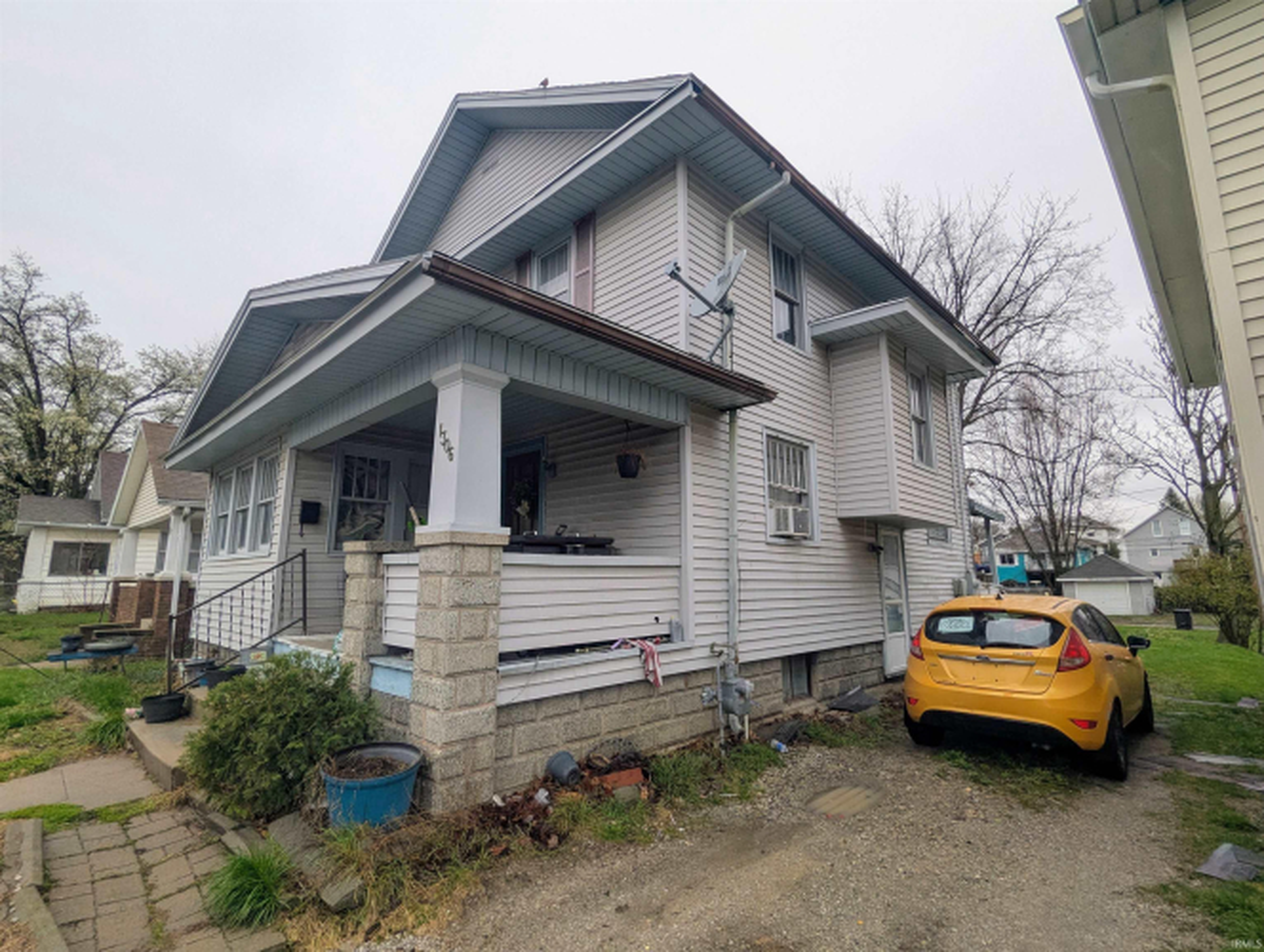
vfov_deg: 78.2
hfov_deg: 94.4
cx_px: 632
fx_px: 585
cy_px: 476
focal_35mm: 16
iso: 53
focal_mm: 2.35
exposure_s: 1/179
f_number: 2.2
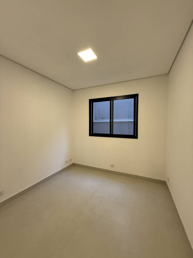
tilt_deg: -2.7
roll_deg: -0.4
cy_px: 129
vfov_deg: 102.1
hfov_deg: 85.7
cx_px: 96
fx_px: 104
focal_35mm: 14
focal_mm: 2.22
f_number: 2.2
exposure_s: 1/120
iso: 250
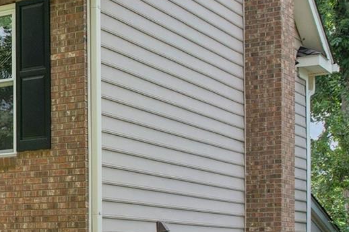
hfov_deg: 20.9
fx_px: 843
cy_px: 129
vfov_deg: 15.7
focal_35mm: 87
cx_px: -125
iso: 110
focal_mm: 8.4
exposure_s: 1/80
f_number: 2.8
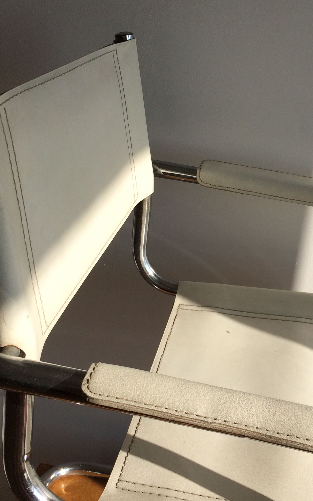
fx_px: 642
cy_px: 240
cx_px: 204
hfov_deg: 27.3
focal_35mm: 47
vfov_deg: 42.6
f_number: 2.2
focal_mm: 4.15
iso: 32
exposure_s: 1/2415
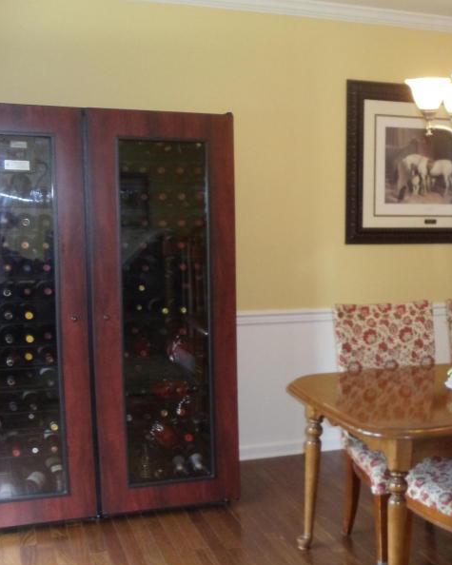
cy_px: 335
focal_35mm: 74
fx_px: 1238
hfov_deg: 20.2
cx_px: 423
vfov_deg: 25.7
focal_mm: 6
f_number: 3.5
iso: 200
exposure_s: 1/30
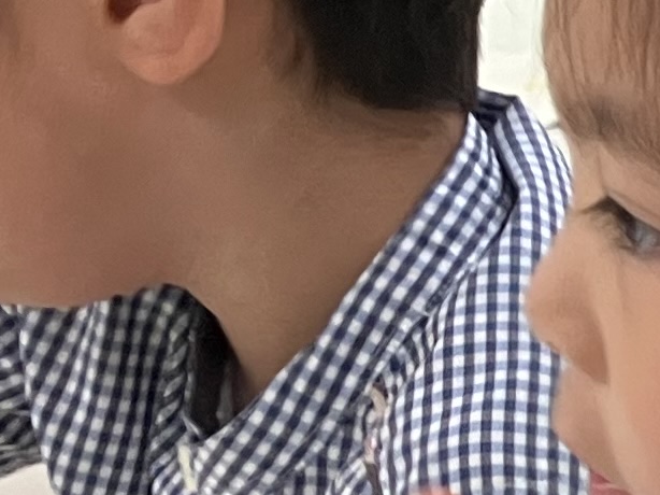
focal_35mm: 184
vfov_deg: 8.0
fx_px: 3507
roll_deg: +9.0
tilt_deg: -24.6
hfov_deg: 8.9
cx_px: 1961
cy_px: 661
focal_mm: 3.99
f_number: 1.8
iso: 64
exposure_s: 1/60
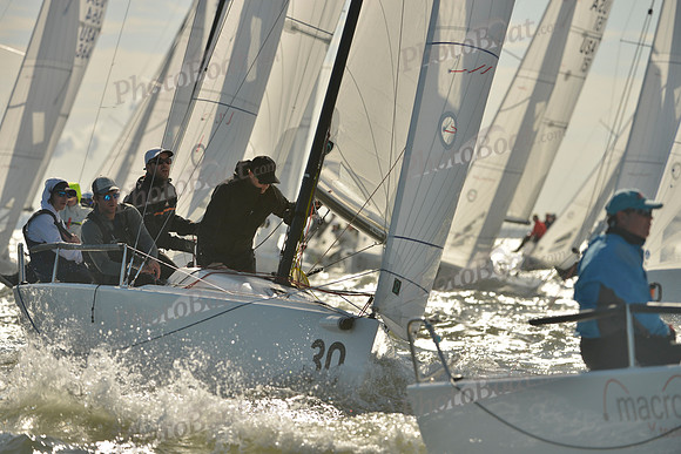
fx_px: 5298
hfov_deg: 7.4
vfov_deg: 4.9
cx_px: 340
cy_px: 227
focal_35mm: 280
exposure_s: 1/2000
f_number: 6.3
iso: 200
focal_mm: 280
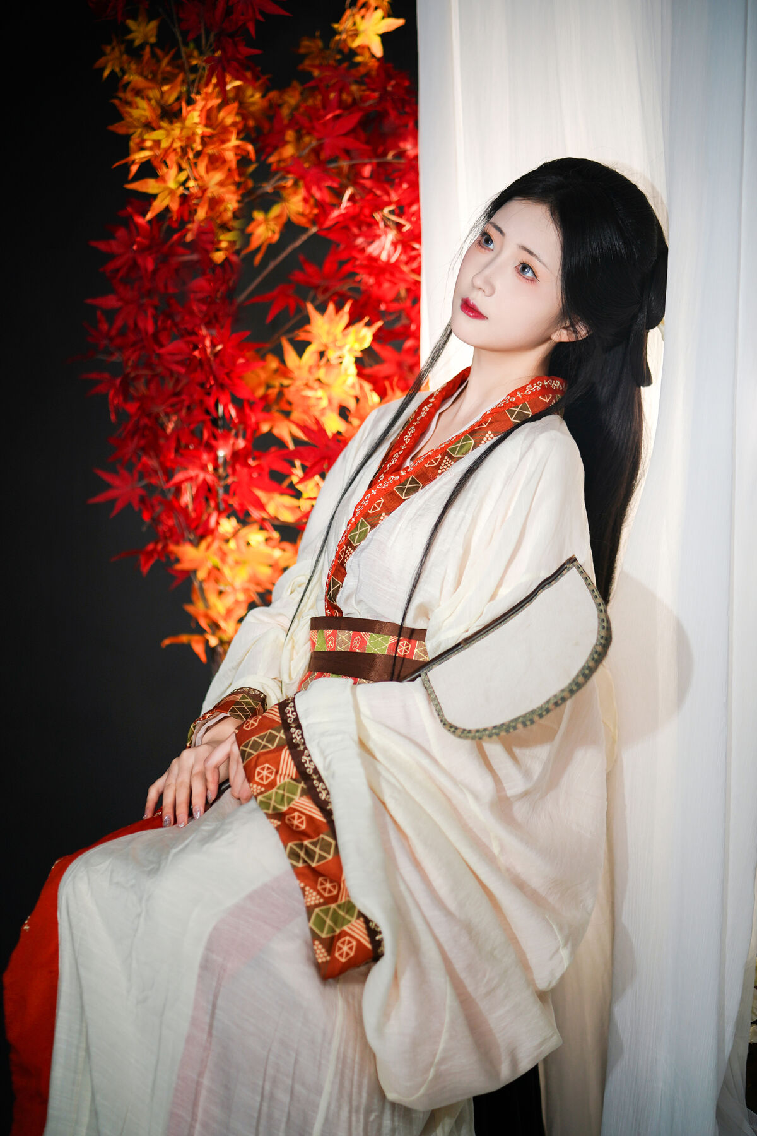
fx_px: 2681
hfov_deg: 16.1
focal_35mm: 85
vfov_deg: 23.9
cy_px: 568
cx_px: 378
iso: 200
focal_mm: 85
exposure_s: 1/250
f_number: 1.8
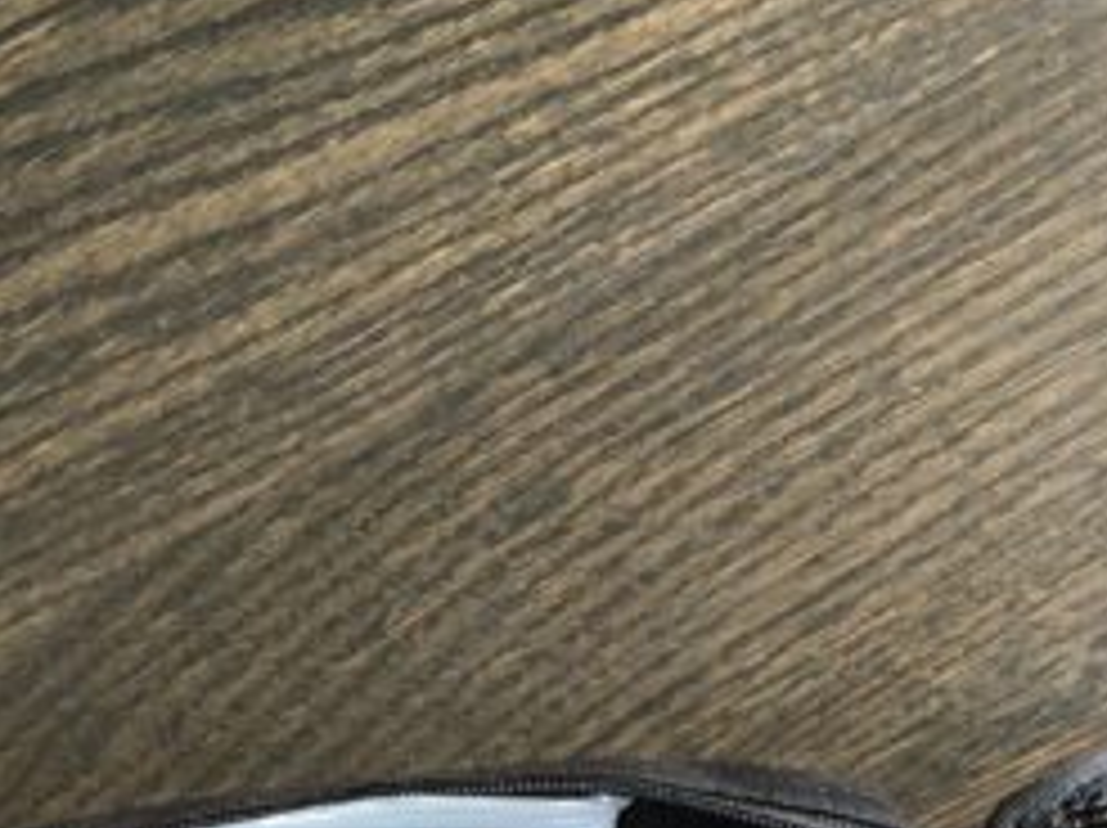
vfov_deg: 16.8
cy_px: 1102
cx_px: 171
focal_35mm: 82
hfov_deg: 23.4
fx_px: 2620
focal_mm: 4
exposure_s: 1/12
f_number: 1.8
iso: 100
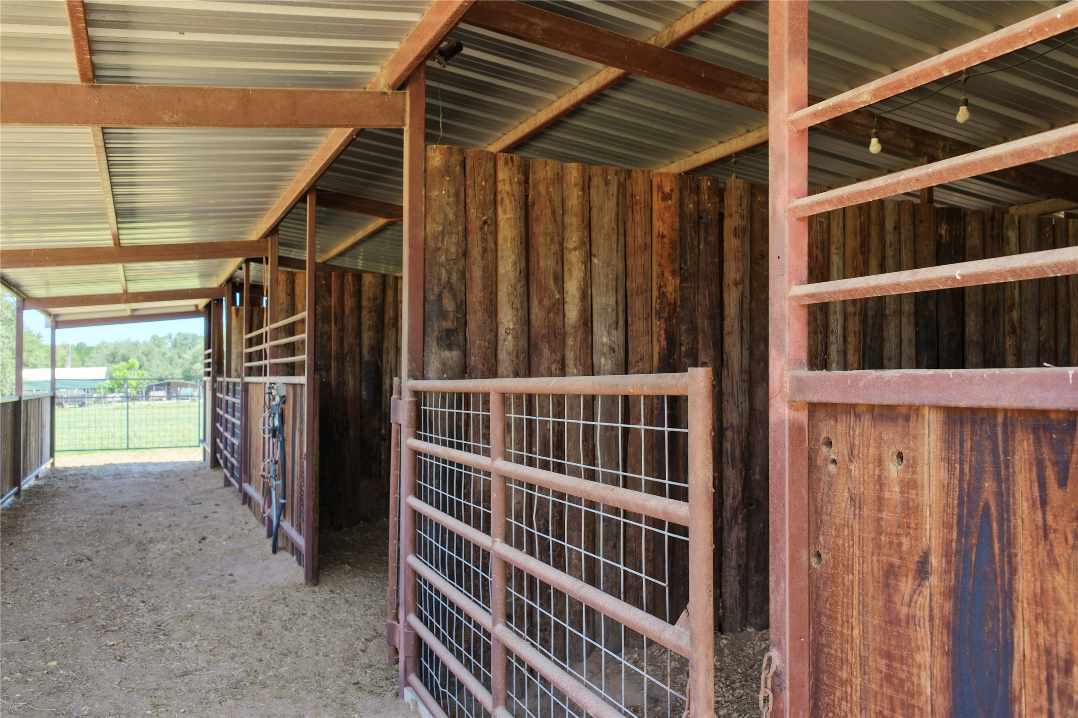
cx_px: 539
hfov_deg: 65.5
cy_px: 359
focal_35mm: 28
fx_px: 838
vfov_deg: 46.4
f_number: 2.8
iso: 100
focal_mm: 14.45
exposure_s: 1/40
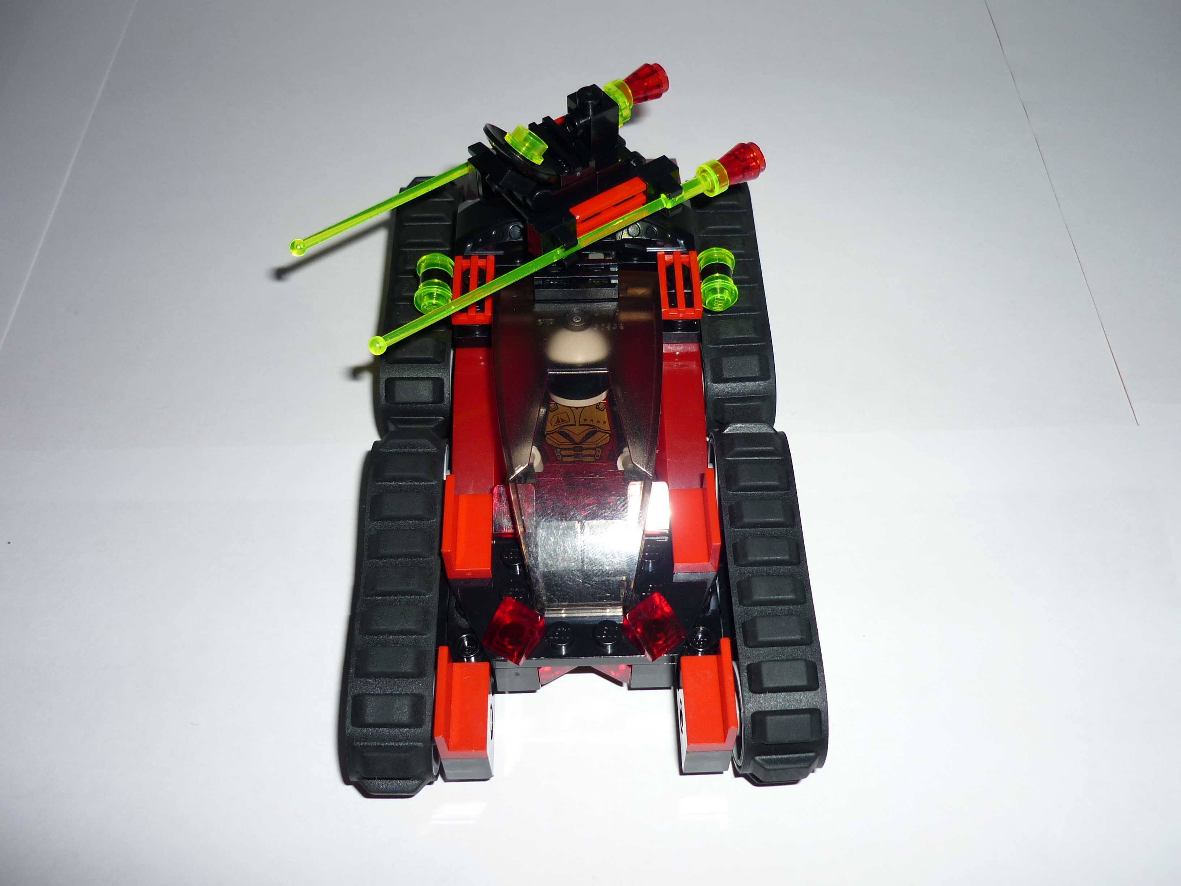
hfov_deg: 55.4
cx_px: 590
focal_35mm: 33
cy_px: 443
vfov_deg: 42.9
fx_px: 1126
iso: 100
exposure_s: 1/60
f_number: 2.8
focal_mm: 5.5
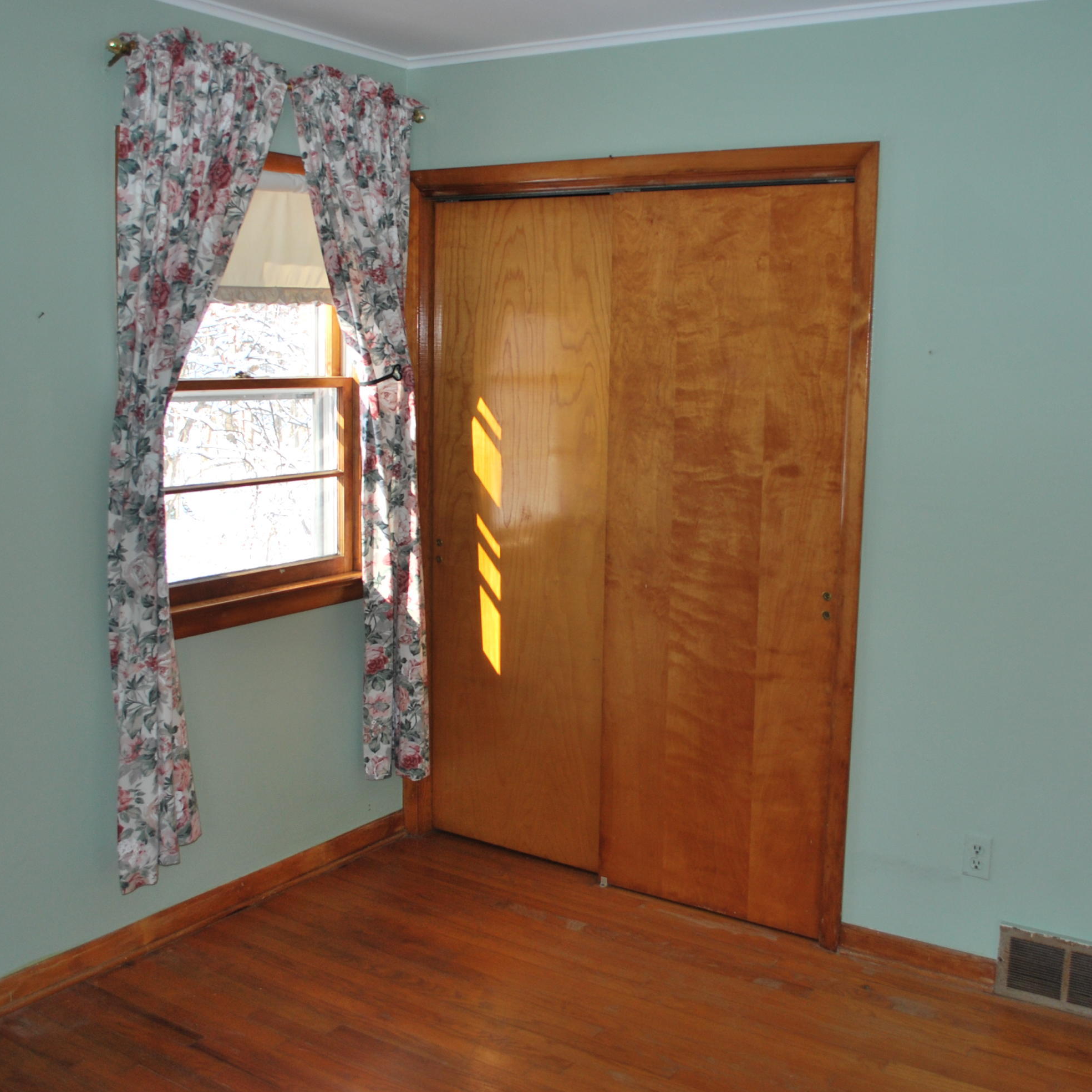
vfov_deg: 47.2
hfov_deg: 47.2
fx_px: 1249
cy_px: 539
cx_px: 597
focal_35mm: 35
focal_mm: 18
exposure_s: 1/125
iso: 180
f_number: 3.5
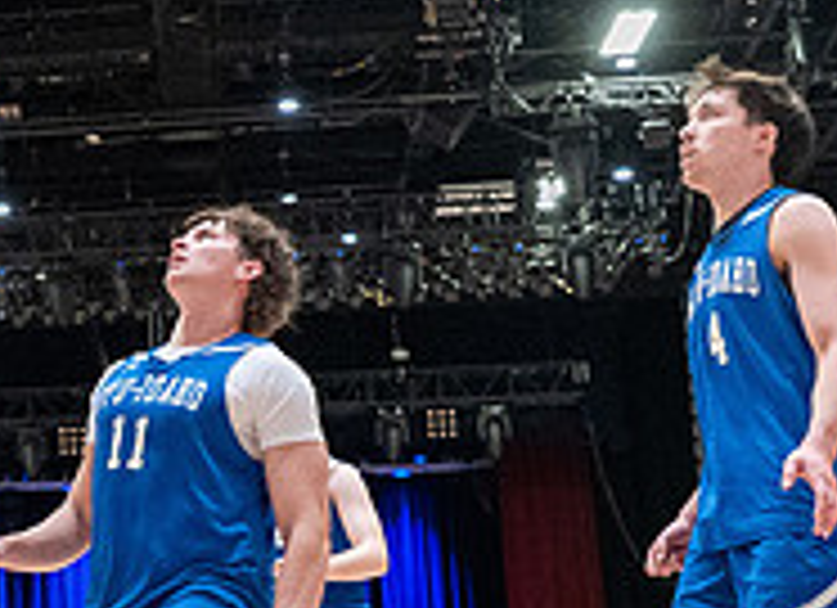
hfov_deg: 21.0
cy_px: 262
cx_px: -73
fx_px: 2151
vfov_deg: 16.1
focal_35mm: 90
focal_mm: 24
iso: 8000
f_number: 2.8
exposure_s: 1/500
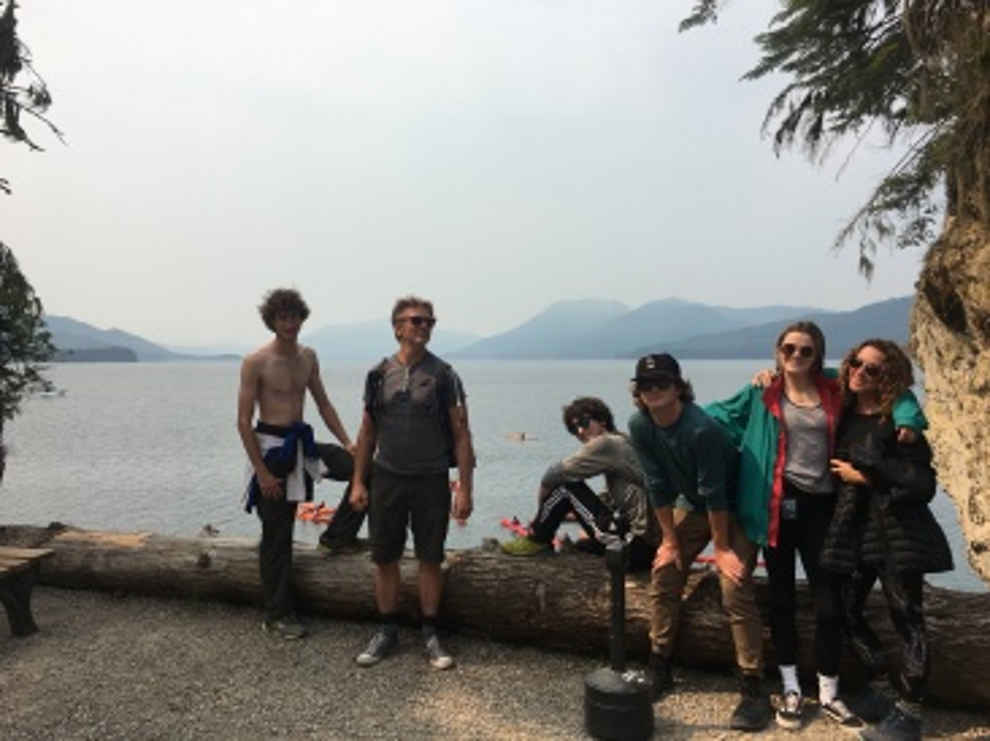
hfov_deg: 61.7
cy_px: 370
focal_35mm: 29
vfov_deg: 48.2
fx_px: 829
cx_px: 495
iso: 25
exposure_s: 1/1672
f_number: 2.2
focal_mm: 4.15
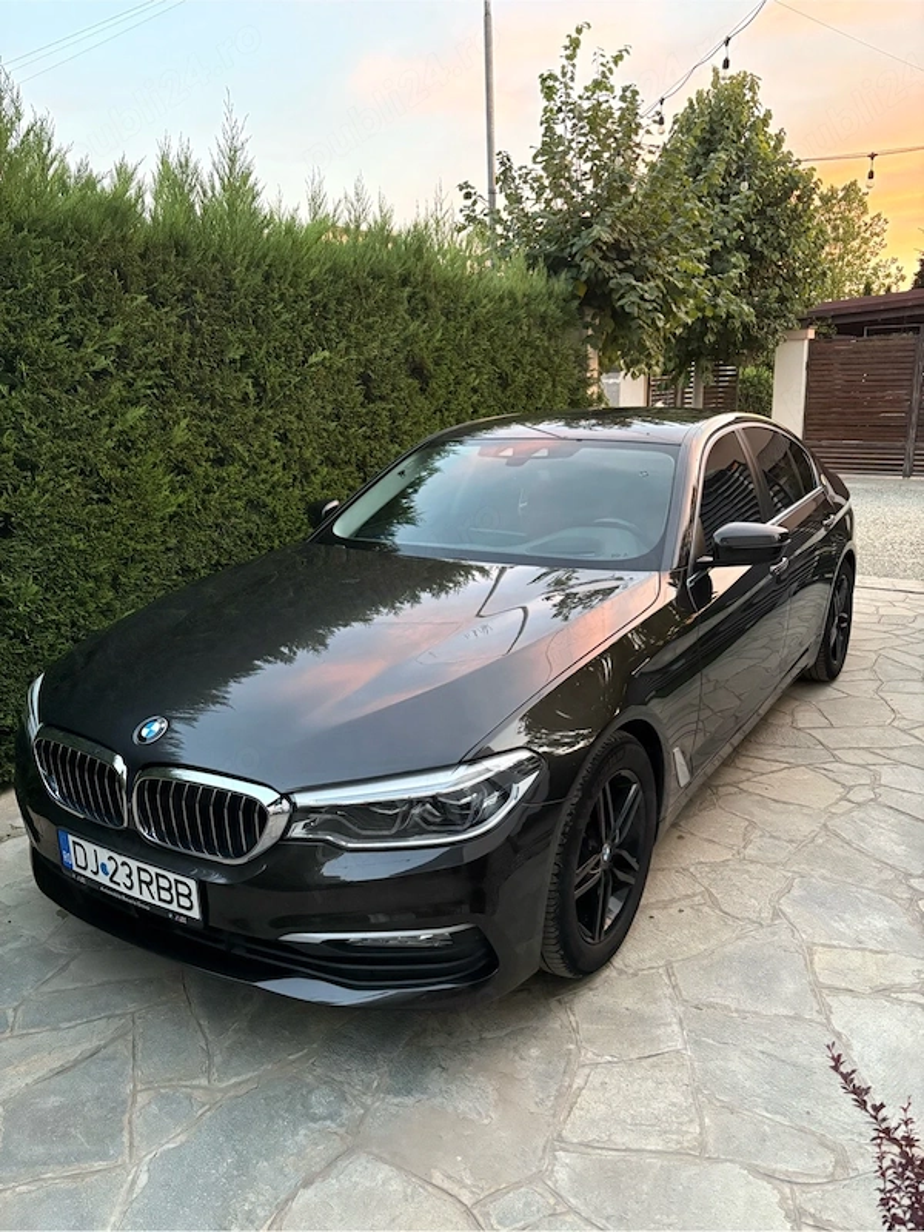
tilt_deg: -14.2
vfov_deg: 67.3
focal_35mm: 26
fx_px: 925
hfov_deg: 53.1
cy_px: 616
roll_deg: +1.0
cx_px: 462
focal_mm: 5.96
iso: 500
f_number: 1.6
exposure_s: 1/47
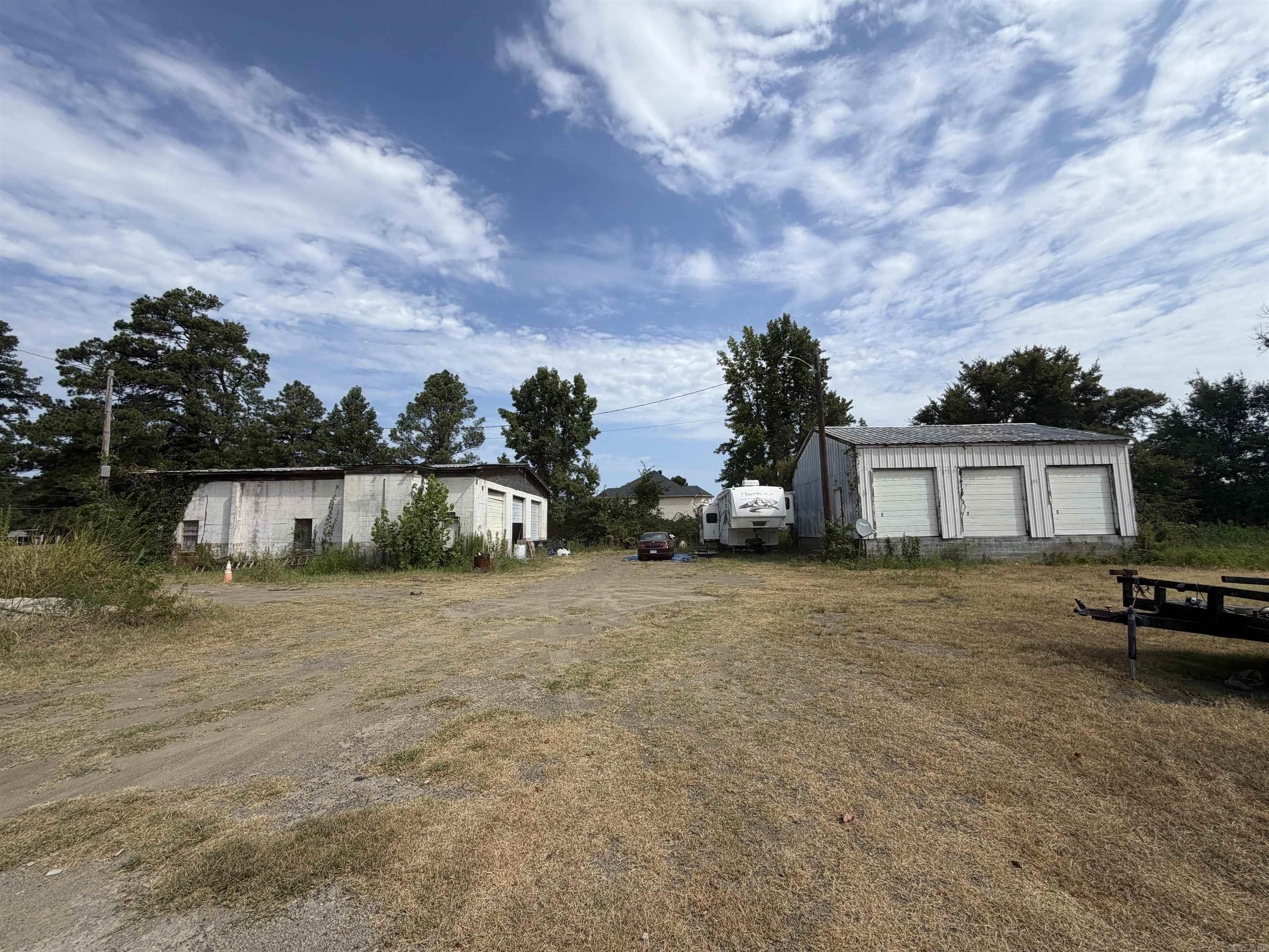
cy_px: 476
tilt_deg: +6.4
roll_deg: +0.8
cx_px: 634
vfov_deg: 85.7
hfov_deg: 102.1
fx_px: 513
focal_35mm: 14
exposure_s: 1/1167
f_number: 2.2
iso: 20
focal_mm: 2.22
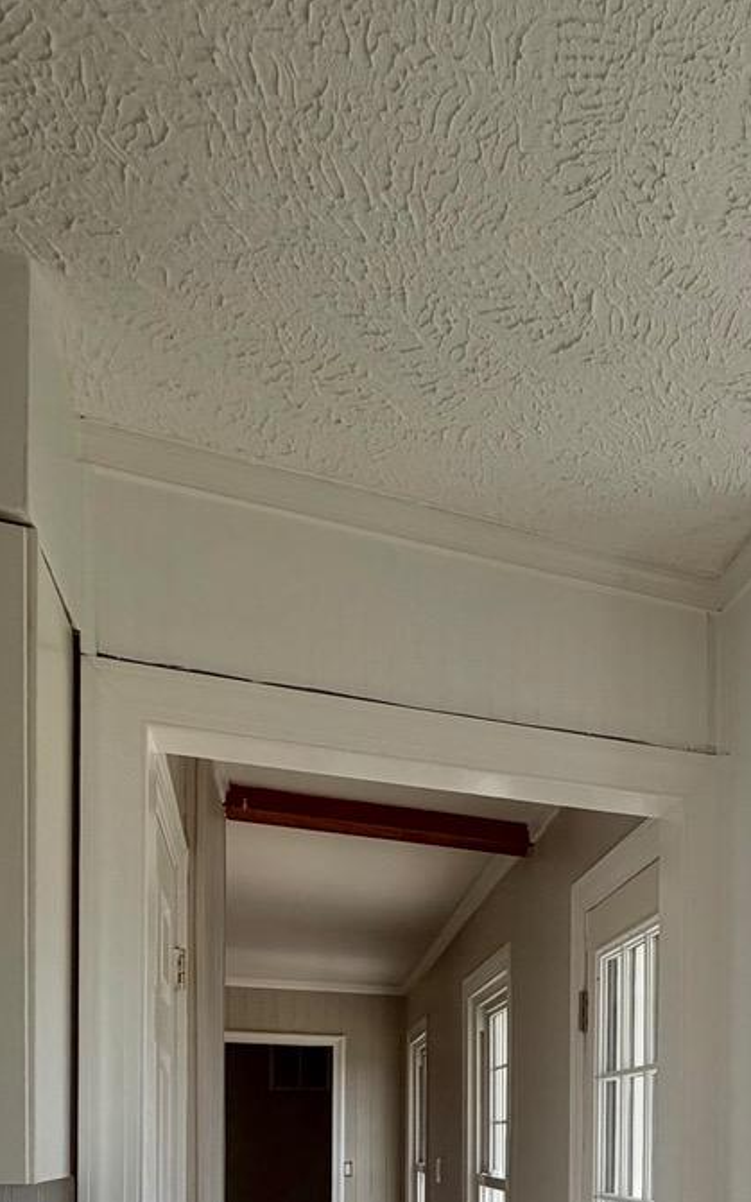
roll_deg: -0.8
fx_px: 1113
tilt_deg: +0.3
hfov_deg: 33.2
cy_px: 1172
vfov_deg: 48.0
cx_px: 798
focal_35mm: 34
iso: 50
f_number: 2.2
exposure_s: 1/502
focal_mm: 2.22
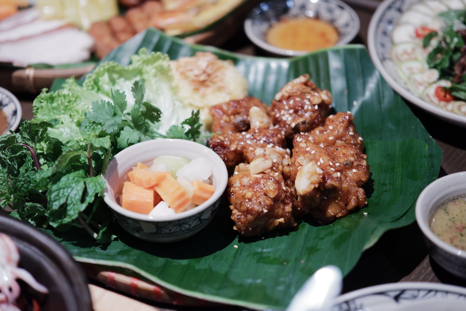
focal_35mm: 84
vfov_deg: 16.3
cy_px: 156
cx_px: 233
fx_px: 1087
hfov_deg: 24.2
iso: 1000
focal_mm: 56
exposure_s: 1/85
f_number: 1.7
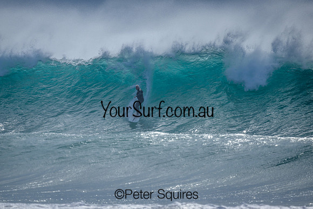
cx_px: 156
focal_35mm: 800
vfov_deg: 1.7
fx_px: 6957
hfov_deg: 2.6
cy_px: 104
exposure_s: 1/2000
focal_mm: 800
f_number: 6.3
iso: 160
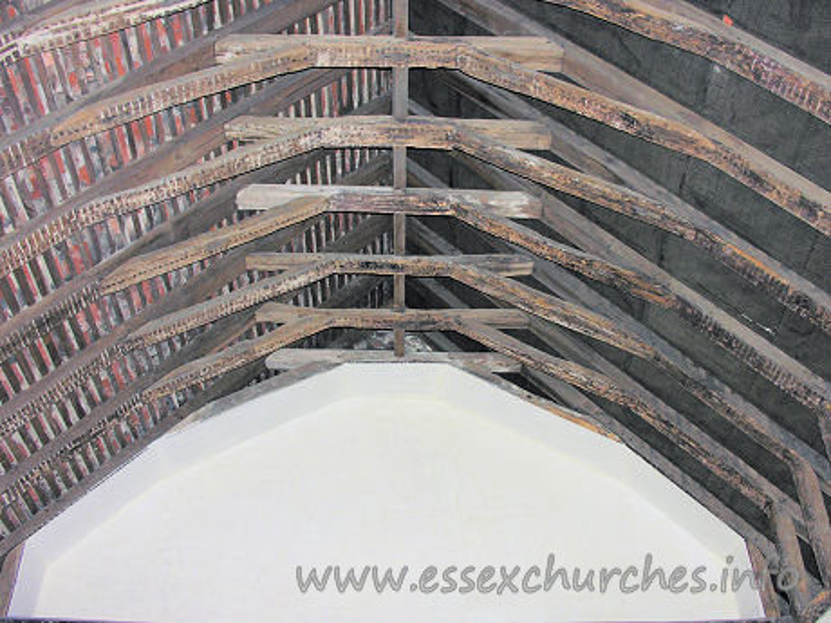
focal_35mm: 35
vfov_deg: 40.7
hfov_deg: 52.6
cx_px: 416
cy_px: 312
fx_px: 840
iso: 121
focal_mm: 8.9
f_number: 2.8
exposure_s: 1/60.1
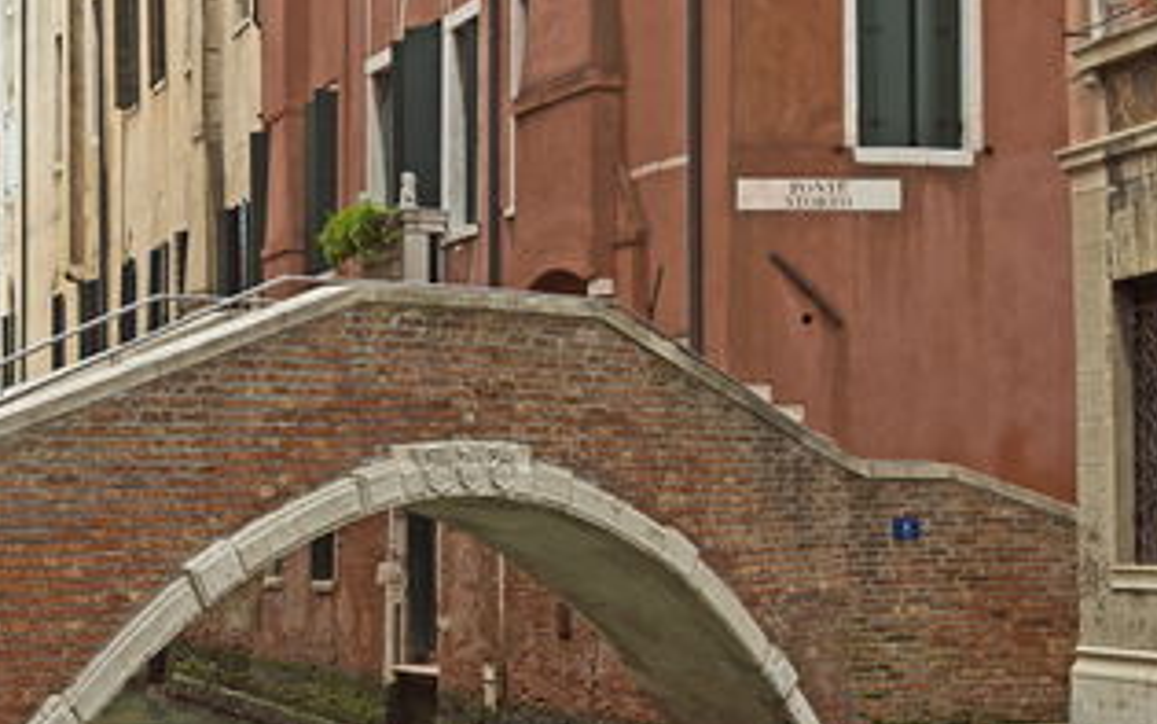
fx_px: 3028
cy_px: 485
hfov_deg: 21.6
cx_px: 399
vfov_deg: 13.6
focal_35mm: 96
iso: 100
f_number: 6.3
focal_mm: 62
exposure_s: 1/320
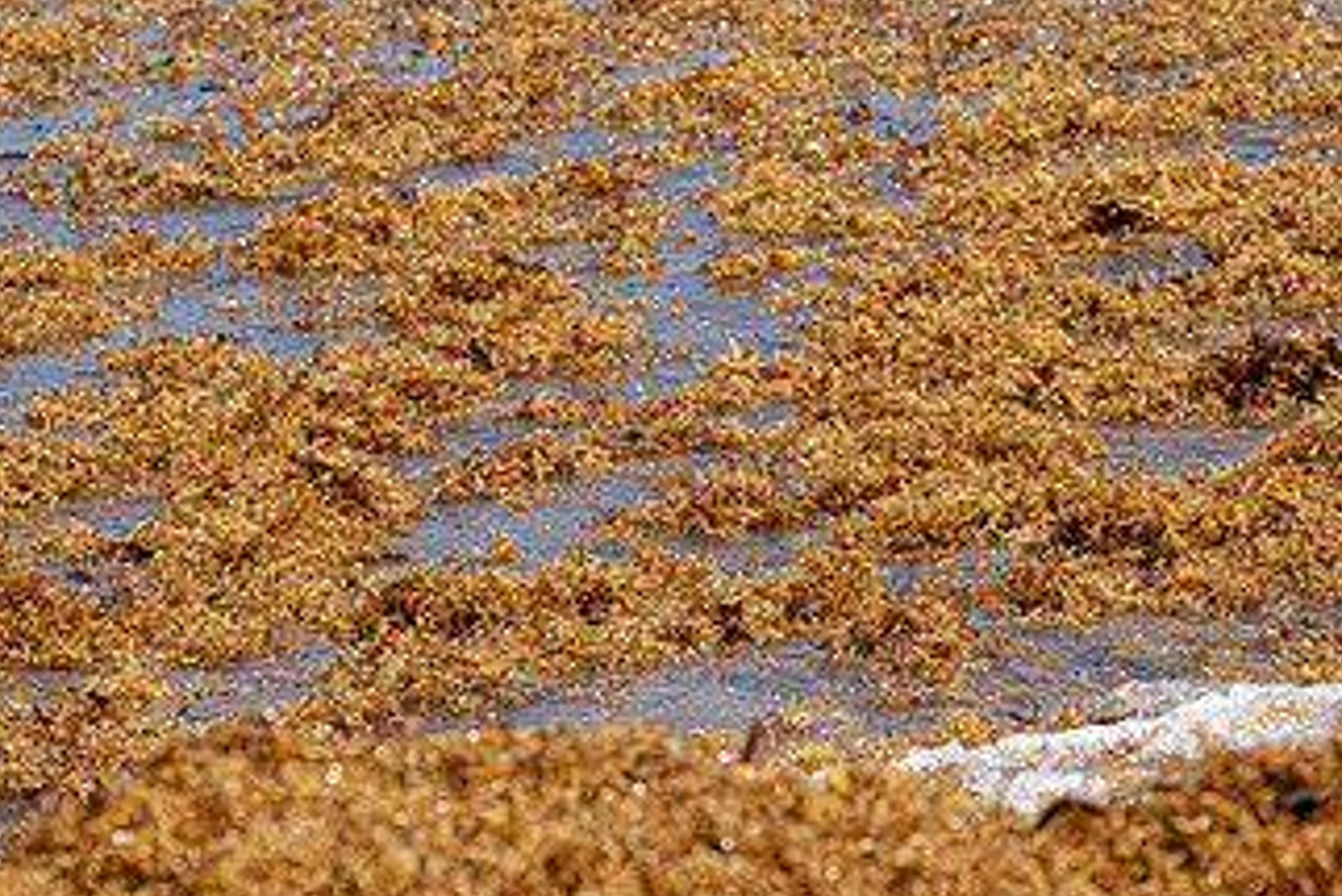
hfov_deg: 5.4
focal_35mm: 382
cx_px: 625
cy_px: 515
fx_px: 14246
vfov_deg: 3.6
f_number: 10
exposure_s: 1/1250
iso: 640
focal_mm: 212
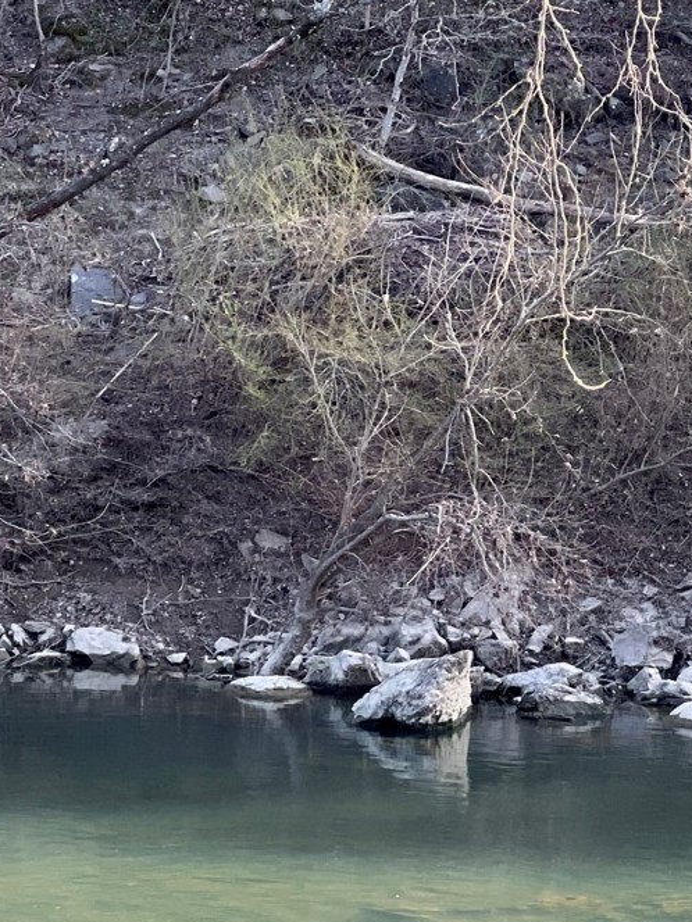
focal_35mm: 178
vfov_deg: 11.1
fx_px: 4744
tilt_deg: -6.3
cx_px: 308
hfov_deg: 8.3
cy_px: 743
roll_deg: -1.4
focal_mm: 9
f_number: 2.8
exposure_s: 1/121
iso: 80
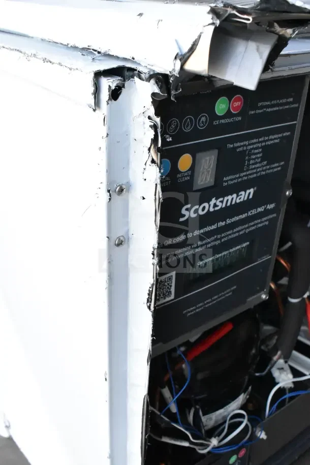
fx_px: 465
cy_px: 232
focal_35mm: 36
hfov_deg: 36.9
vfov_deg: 53.1
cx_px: 155
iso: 6400
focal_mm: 24
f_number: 10
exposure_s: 1/400
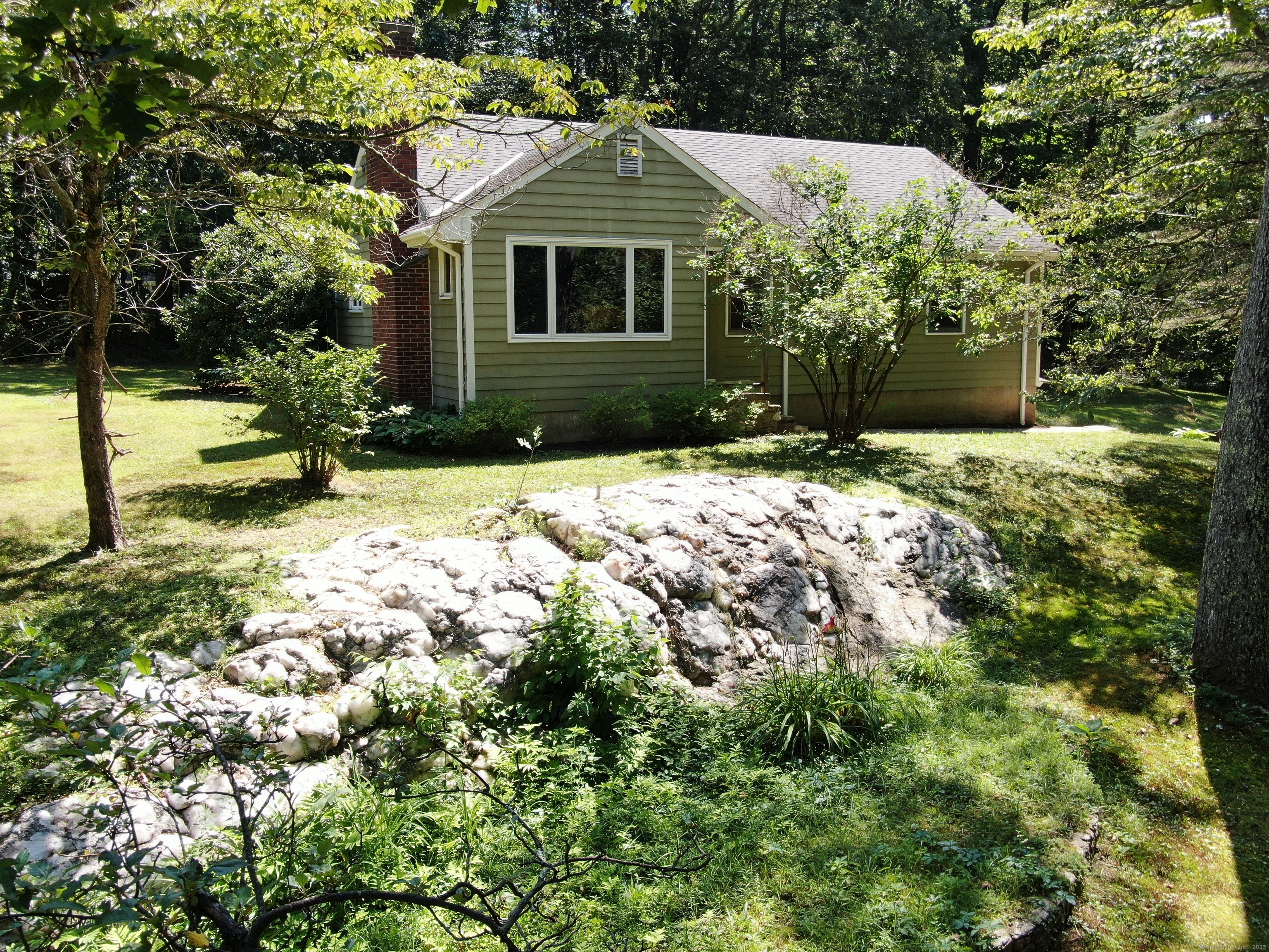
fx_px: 1210
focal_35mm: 33
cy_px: 476
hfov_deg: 55.4
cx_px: 634
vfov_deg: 42.9
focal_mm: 5.57
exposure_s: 1/240
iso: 100
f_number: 3.2
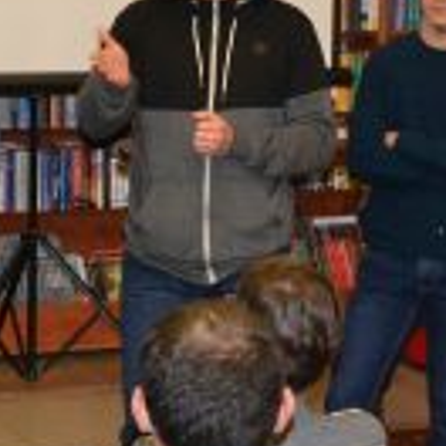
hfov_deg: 13.4
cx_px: 132
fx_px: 1895
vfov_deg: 13.4
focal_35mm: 130
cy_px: 132
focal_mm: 30
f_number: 4.2
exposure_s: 1/60
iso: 3200
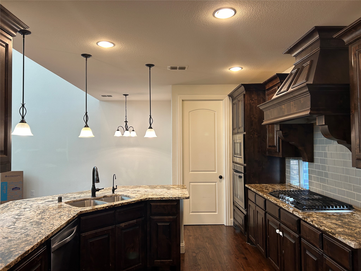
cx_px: 180
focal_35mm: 26
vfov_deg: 53.1
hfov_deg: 67.3
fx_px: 271
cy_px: 136
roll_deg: +1.1
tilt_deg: +2.1
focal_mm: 5.7
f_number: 1.5
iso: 80
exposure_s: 1/60
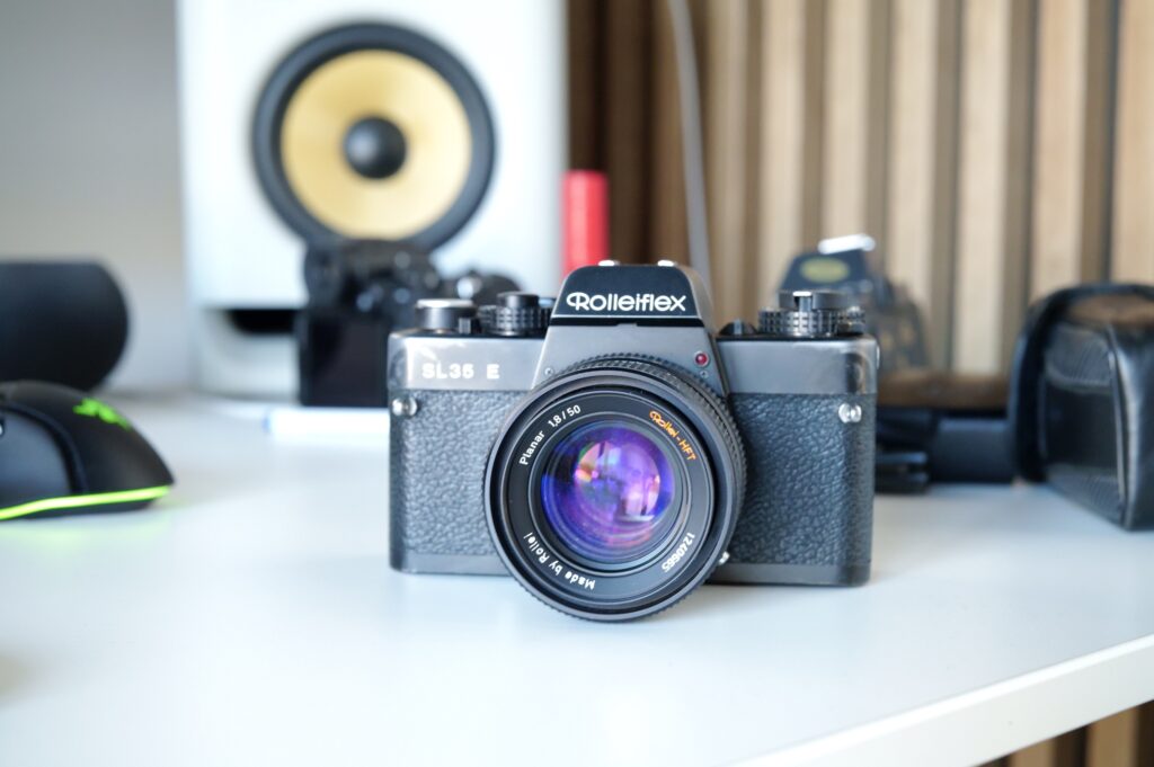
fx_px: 1601
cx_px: 577
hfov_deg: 39.6
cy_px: 384
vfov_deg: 26.9
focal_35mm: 50
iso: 5000
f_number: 6.3
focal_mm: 50
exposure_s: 1/50
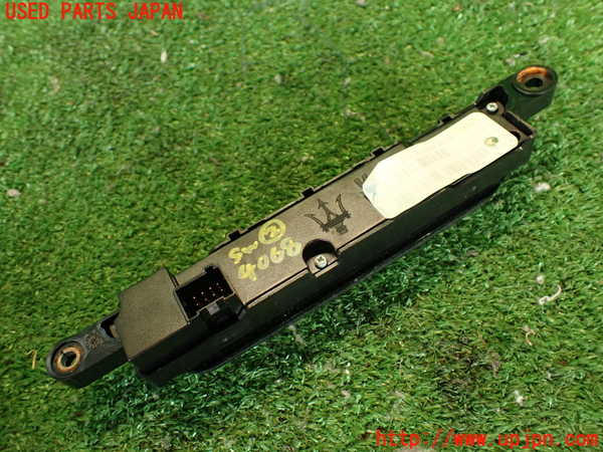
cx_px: 302
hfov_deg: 60.0
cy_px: 226
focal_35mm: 30
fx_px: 523
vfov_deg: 46.8
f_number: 2.3
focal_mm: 5.4
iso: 200
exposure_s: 1/30
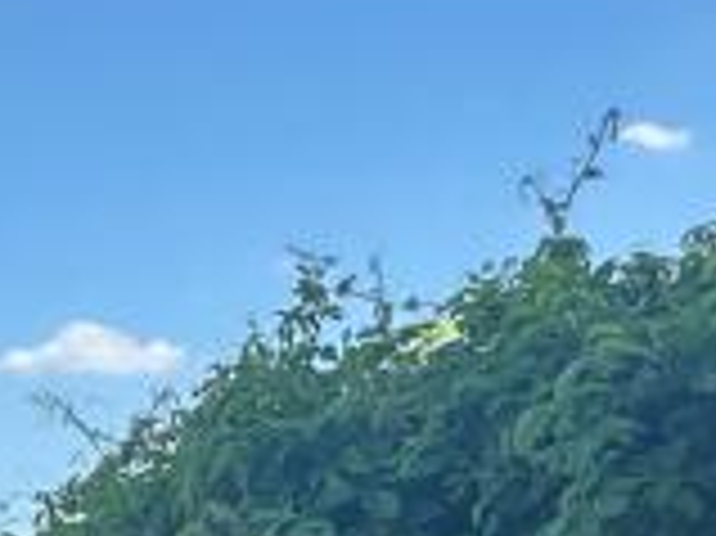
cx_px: -113
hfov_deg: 20.5
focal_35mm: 90
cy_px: 1022
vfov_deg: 14.1
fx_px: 1860
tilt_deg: -8.6
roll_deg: +1.3
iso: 40
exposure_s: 1/836
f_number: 2.2
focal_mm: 2.22
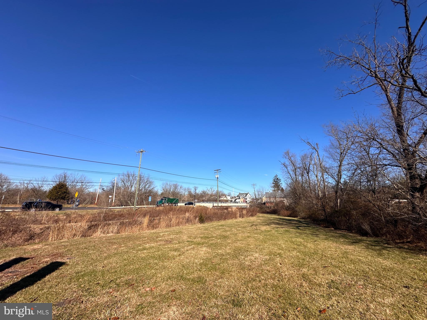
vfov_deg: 85.7
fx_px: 173
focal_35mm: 14
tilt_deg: +14.8
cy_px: 160
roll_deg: -1.0
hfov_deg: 102.1
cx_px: 214
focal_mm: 2.22
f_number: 2.2
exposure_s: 1/2398
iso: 50
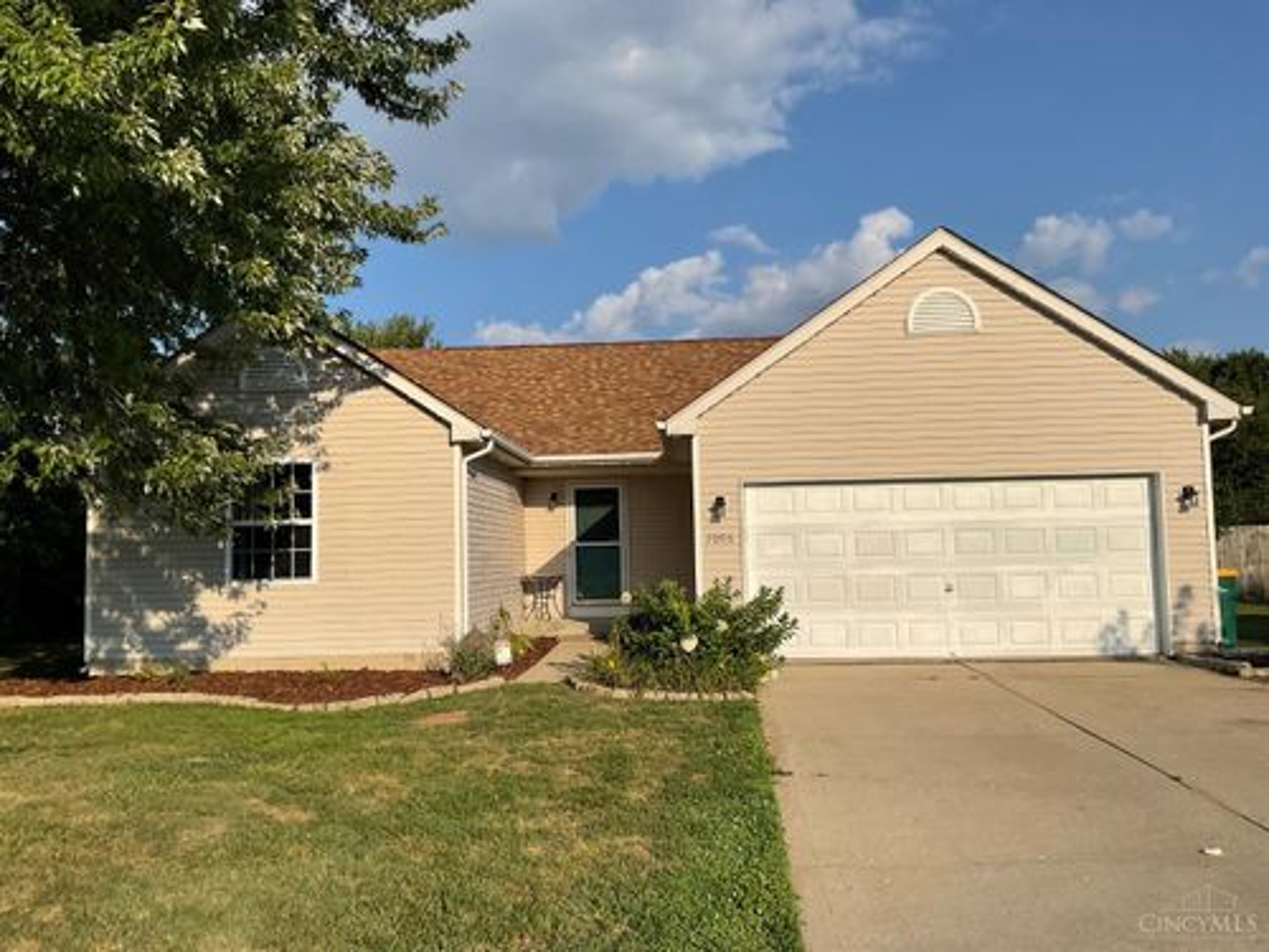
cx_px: 634
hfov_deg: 61.7
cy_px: 476
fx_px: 1063
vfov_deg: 48.2
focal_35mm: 29
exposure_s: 1/2959
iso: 16
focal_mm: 3
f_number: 1.8
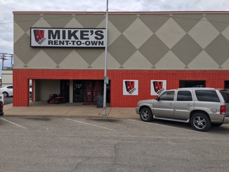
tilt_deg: +0.6
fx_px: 192
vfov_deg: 48.2
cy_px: 86
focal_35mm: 29
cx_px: 114
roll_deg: -0.2
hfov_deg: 61.7
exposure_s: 1/810
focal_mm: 4.15
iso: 25
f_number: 2.2
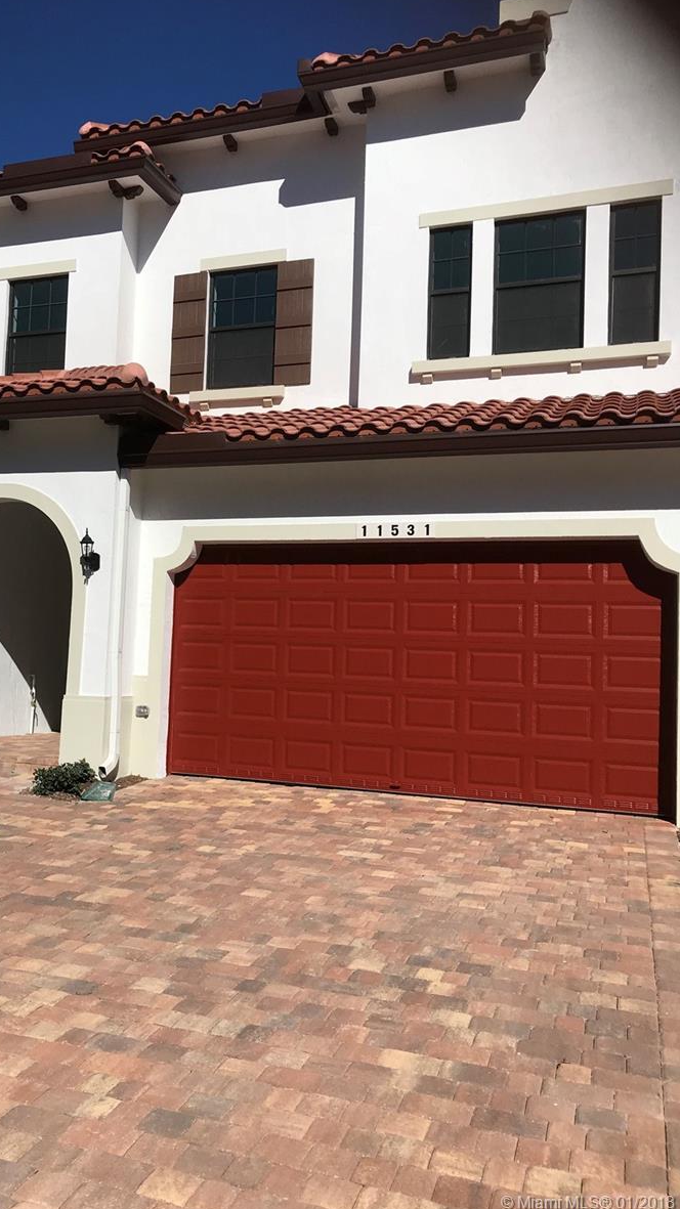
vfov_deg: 62.6
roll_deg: -2.8
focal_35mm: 31
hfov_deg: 37.3
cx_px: 224
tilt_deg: +5.0
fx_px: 994
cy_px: 601
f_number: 1.8
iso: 25
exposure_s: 1/6849
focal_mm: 3.99
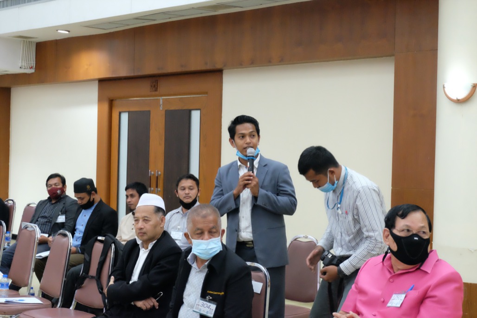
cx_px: 238
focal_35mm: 56
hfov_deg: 35.6
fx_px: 742
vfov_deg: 24.2
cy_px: 159
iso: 6400
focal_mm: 37.1
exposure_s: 1/110
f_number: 5.3
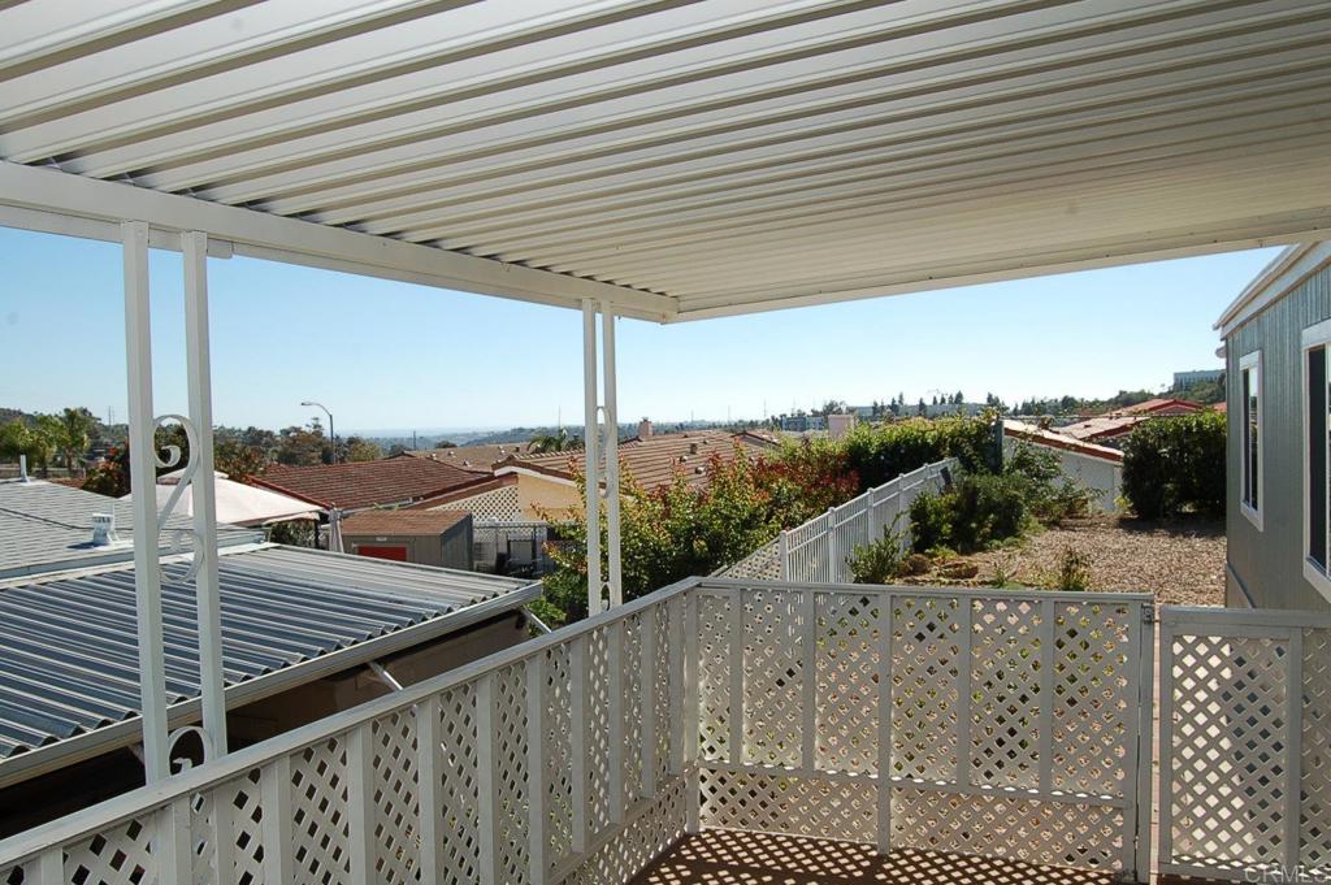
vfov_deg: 39.9
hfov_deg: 57.3
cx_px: 666
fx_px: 1219
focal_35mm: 33
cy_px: 442
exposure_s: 1/250
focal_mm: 22
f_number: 10
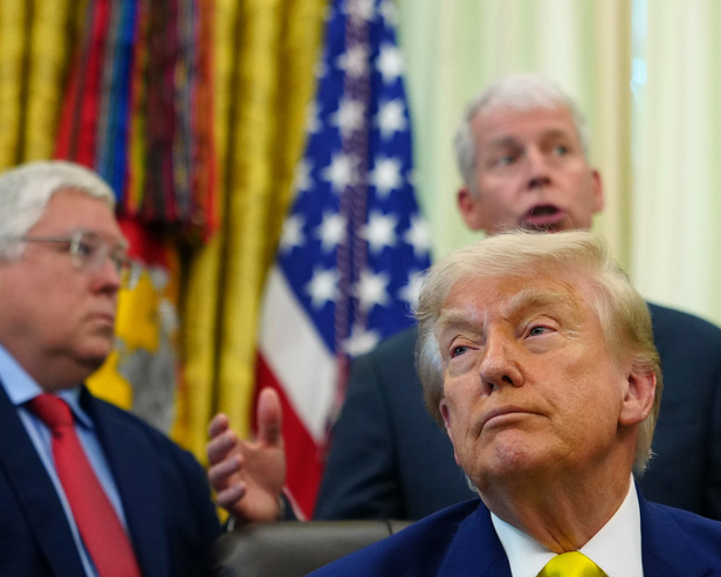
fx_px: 2497
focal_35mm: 117
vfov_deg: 13.2
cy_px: 270
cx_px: 552
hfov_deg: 16.3
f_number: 2
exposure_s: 1/500
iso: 2000
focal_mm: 50
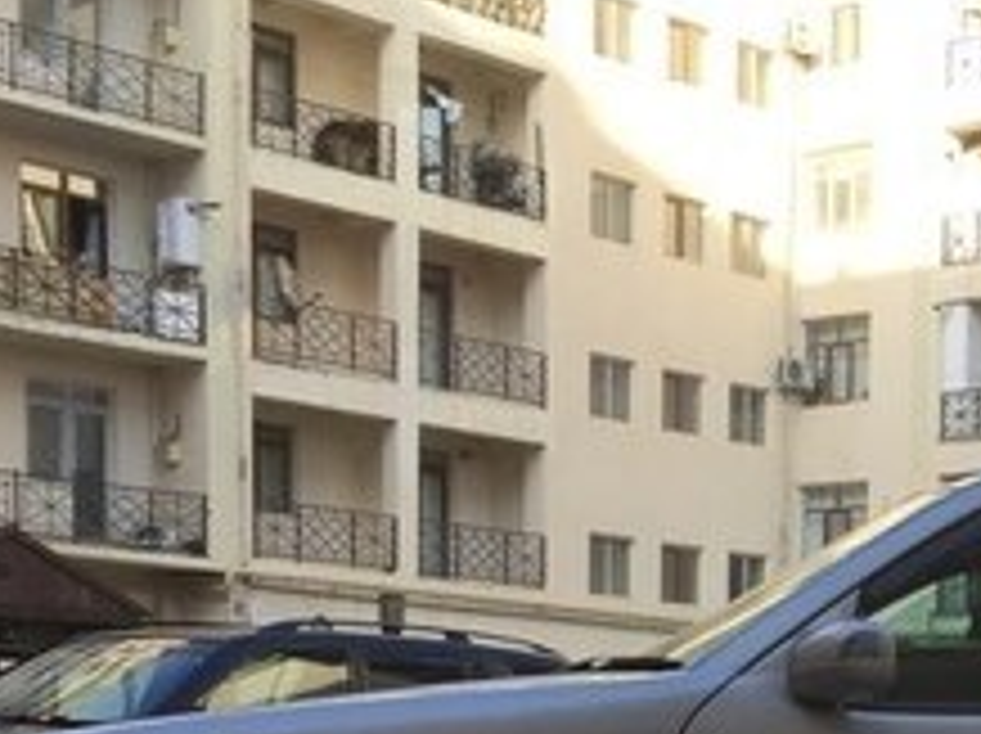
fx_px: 2491
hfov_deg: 21.1
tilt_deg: -5.4
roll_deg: -1.8
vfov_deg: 15.7
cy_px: 1024
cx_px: 1098
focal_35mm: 88
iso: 32
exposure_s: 1/425
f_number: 2.2
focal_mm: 4.15
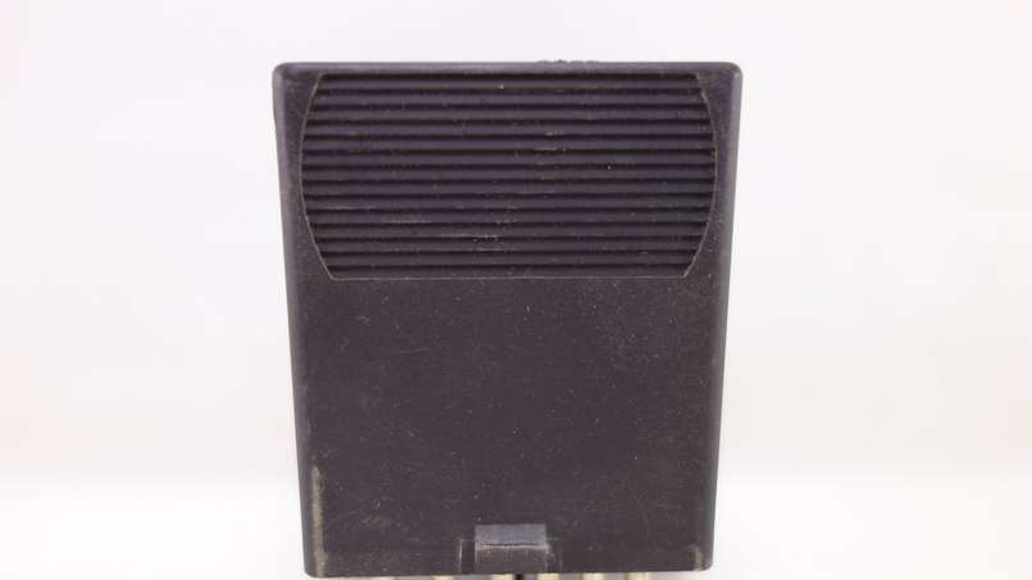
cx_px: 506
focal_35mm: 30
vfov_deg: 38.9
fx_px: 821
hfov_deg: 64.3
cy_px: 327
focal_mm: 10.4
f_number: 1.8
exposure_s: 1/80
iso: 125
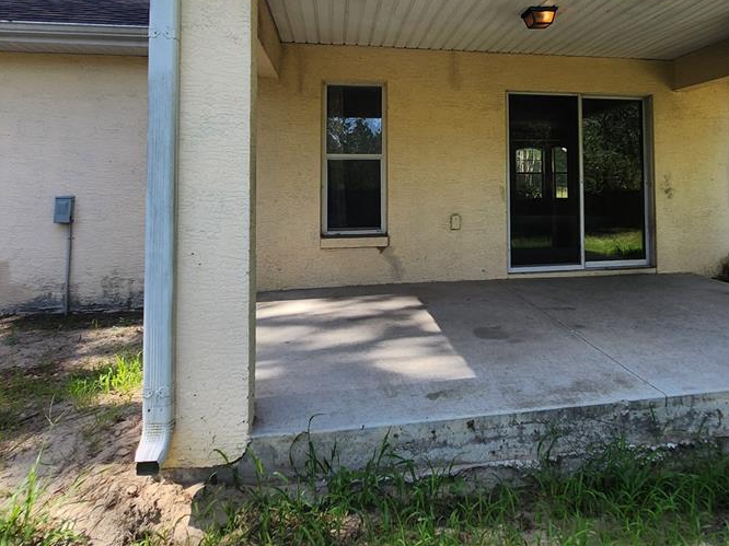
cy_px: 162
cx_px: 446
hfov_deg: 80.6
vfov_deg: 63.4
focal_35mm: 20
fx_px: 421
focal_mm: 1.7
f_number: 2.2
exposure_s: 1/332
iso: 32
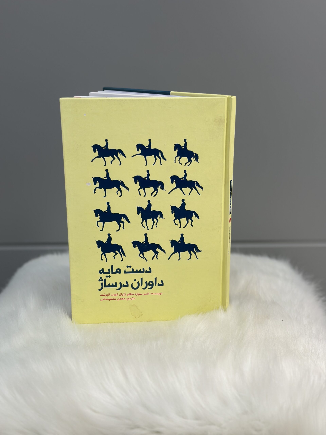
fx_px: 603
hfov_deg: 30.3
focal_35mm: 48
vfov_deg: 39.7
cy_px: 218
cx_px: 163
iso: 64
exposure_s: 1/121
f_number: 1.78
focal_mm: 6.86
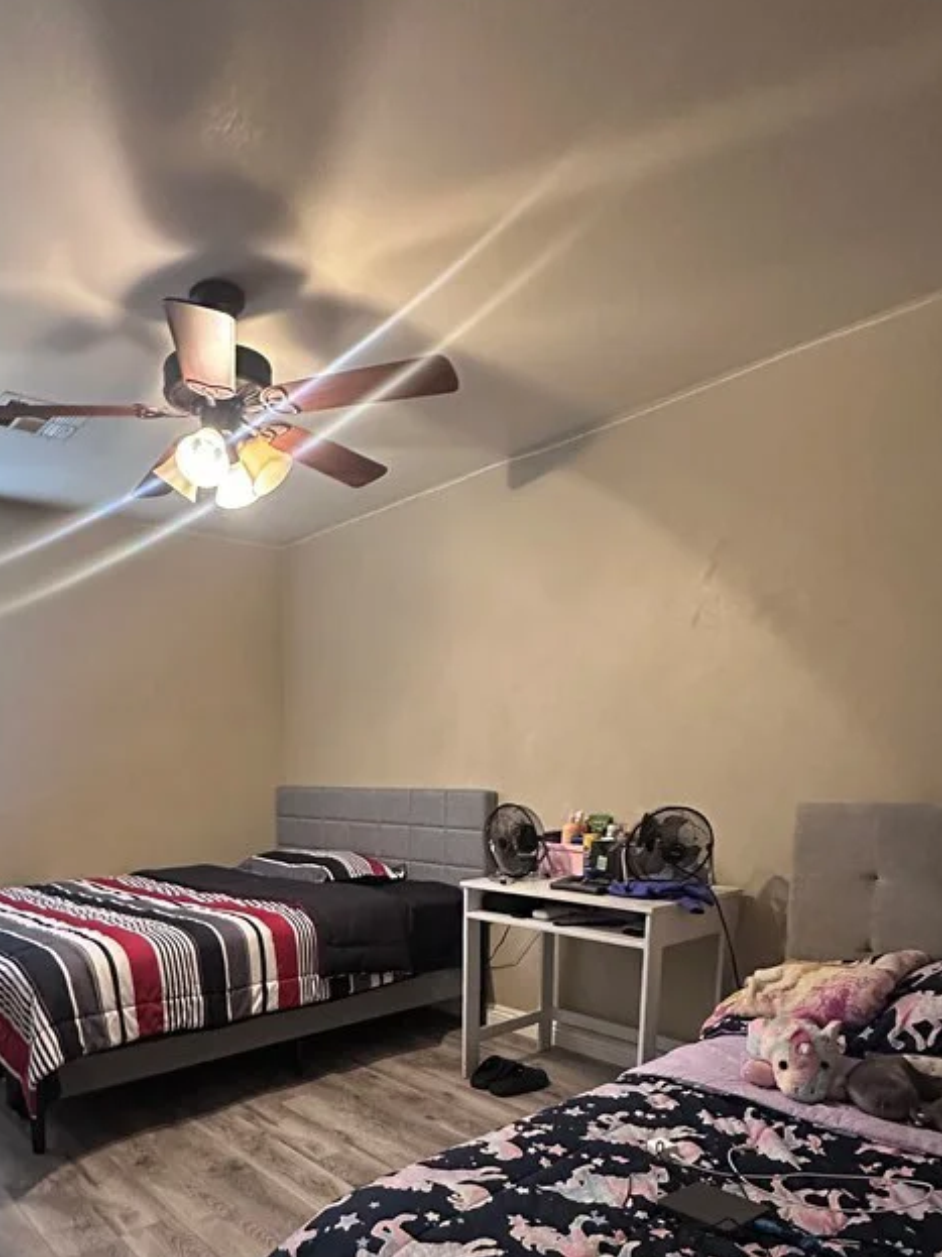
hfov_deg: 57.4
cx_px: 303
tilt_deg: -6.8
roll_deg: +0.6
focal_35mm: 23
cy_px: 874
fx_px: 835
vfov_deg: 71.0
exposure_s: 1/60
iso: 1250
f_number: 2.2
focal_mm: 2.22
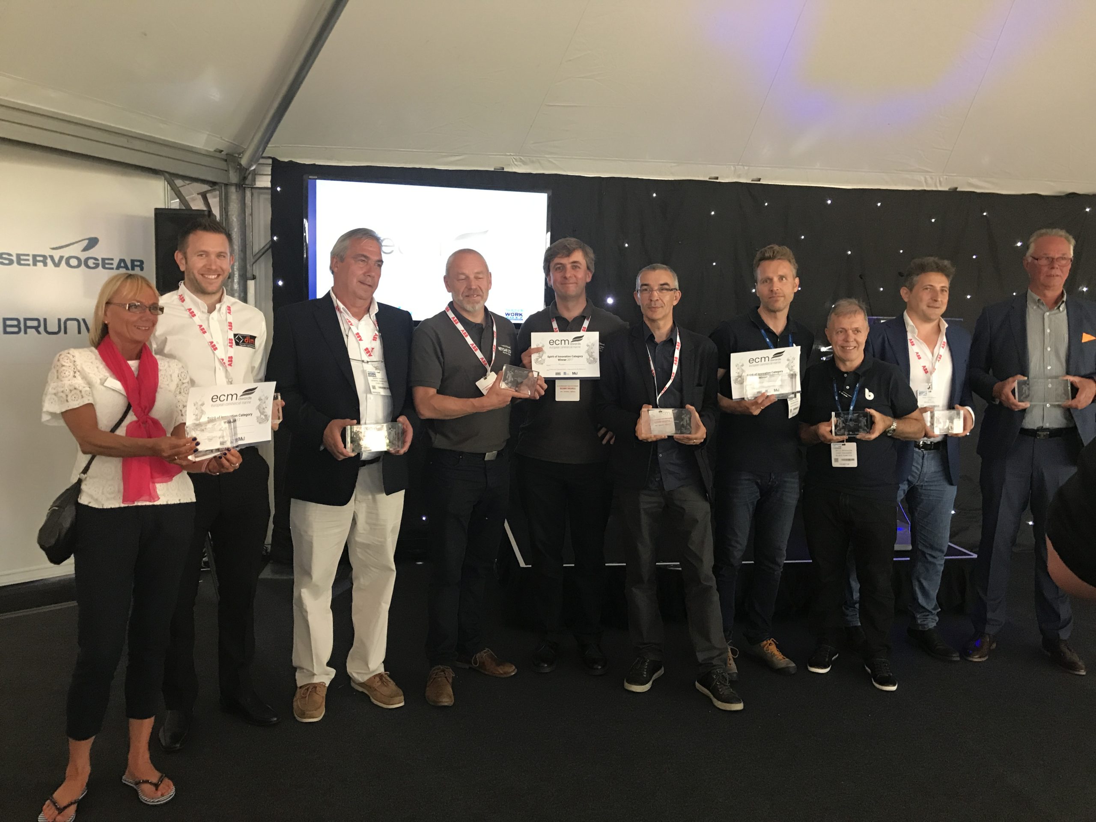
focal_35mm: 28
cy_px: 411
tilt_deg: -5.6
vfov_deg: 49.7
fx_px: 887
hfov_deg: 63.4
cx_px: 548
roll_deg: -1.2
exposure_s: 1/16
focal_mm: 3.99
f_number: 1.8
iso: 64
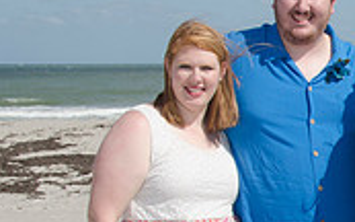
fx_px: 1190
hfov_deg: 15.7
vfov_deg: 10.6
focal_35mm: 123
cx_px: 527
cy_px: 210
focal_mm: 24
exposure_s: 1/250
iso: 100
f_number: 10
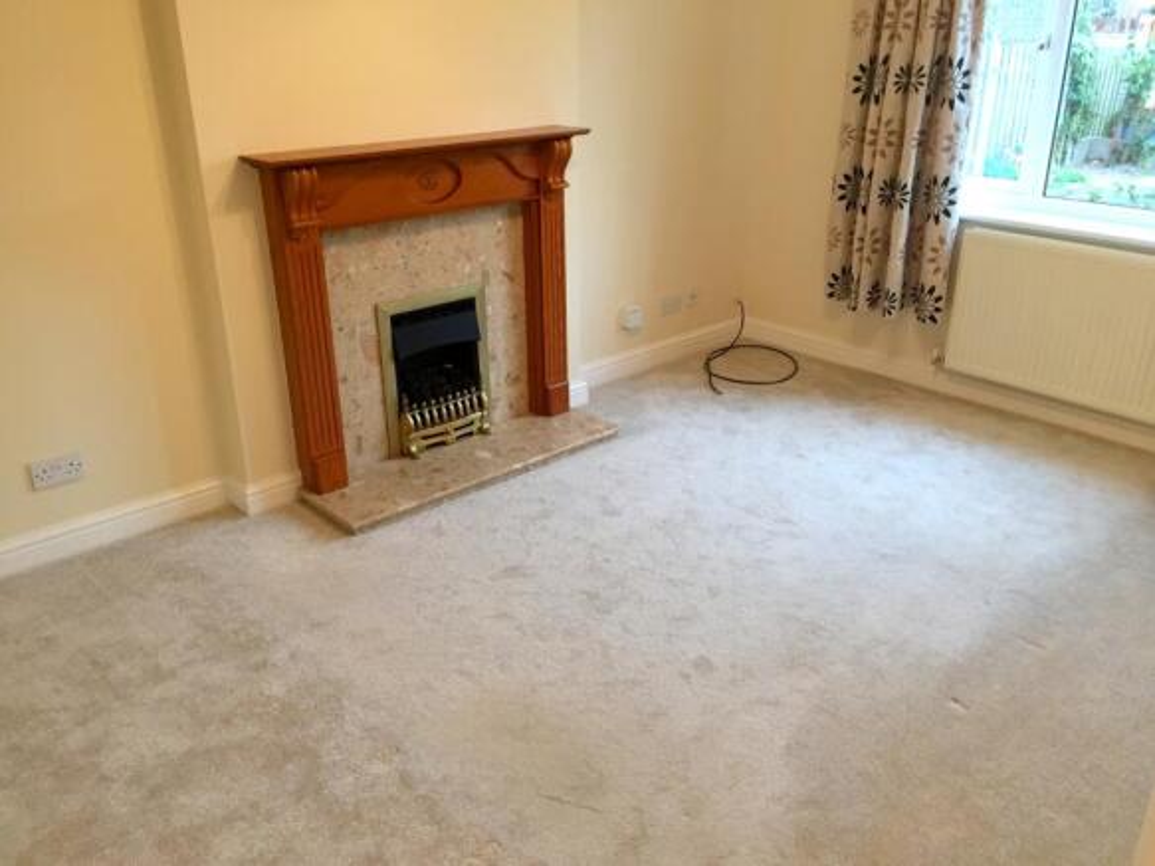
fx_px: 967
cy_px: 433
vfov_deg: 48.2
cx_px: 578
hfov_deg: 61.7
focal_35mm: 29
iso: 125
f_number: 2.2
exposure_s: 1/33
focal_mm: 4.15
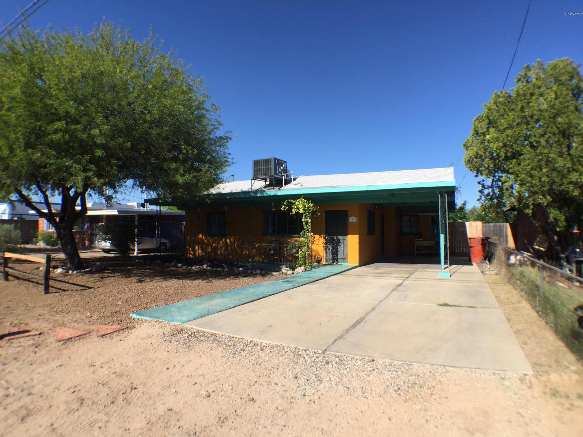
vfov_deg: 48.2
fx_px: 488
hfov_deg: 61.7
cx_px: 292
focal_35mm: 29
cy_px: 218
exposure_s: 1/1799
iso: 32
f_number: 2.2
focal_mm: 4.15
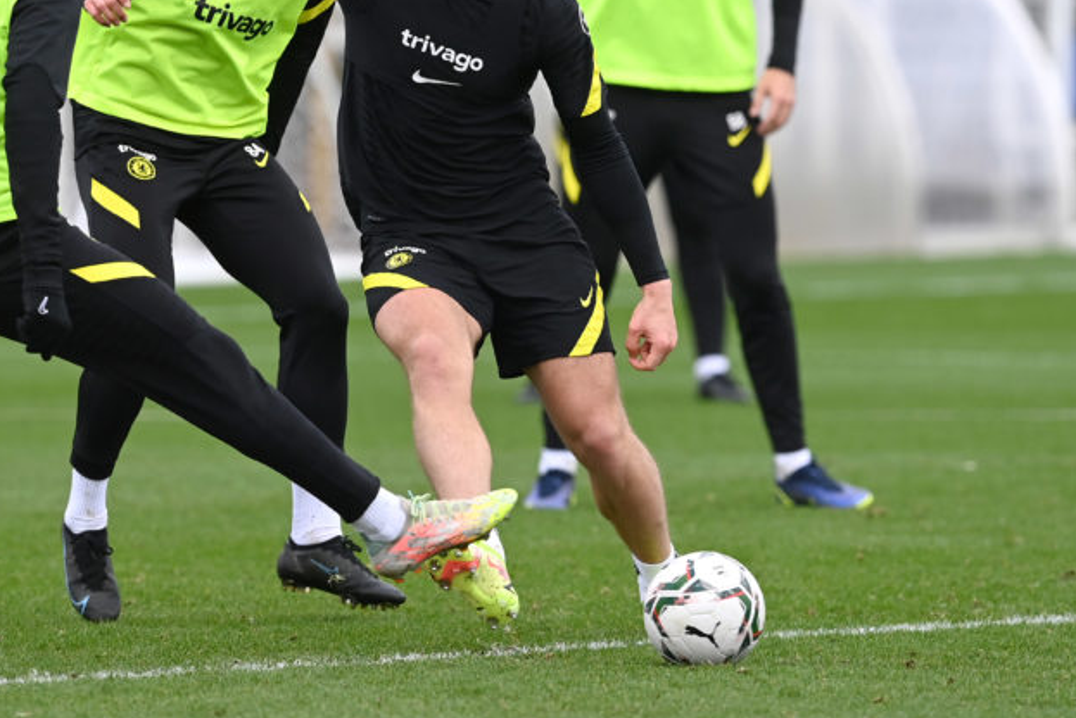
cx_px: 256
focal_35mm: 657
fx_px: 19645
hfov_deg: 3.1
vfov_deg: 2.1
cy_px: 154
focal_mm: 400
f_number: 4
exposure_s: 1/1250
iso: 800
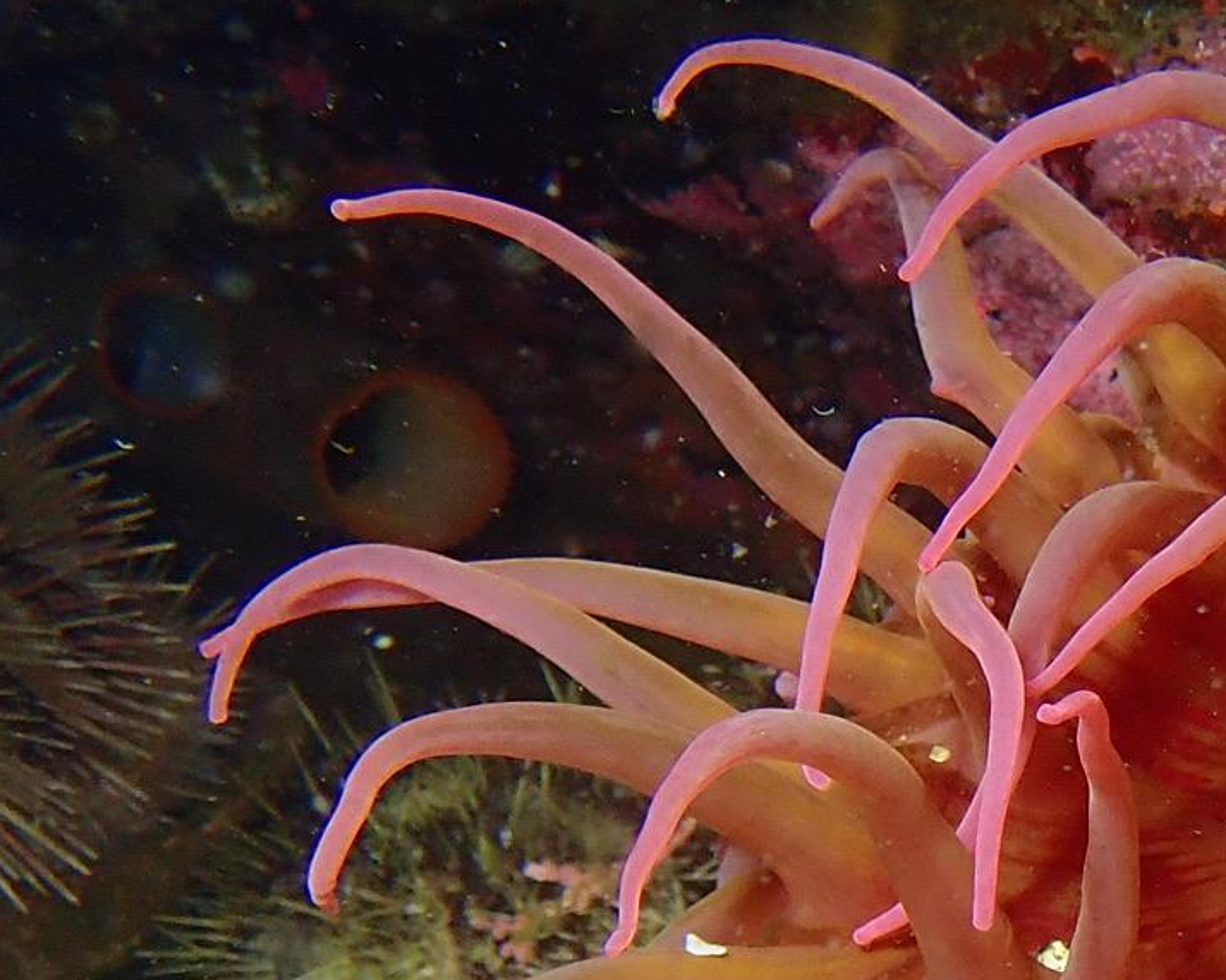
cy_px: 958
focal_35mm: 84
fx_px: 3048
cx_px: 1465
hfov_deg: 21.2
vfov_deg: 17.9
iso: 200
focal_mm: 5.5
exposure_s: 1/125
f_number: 3.2
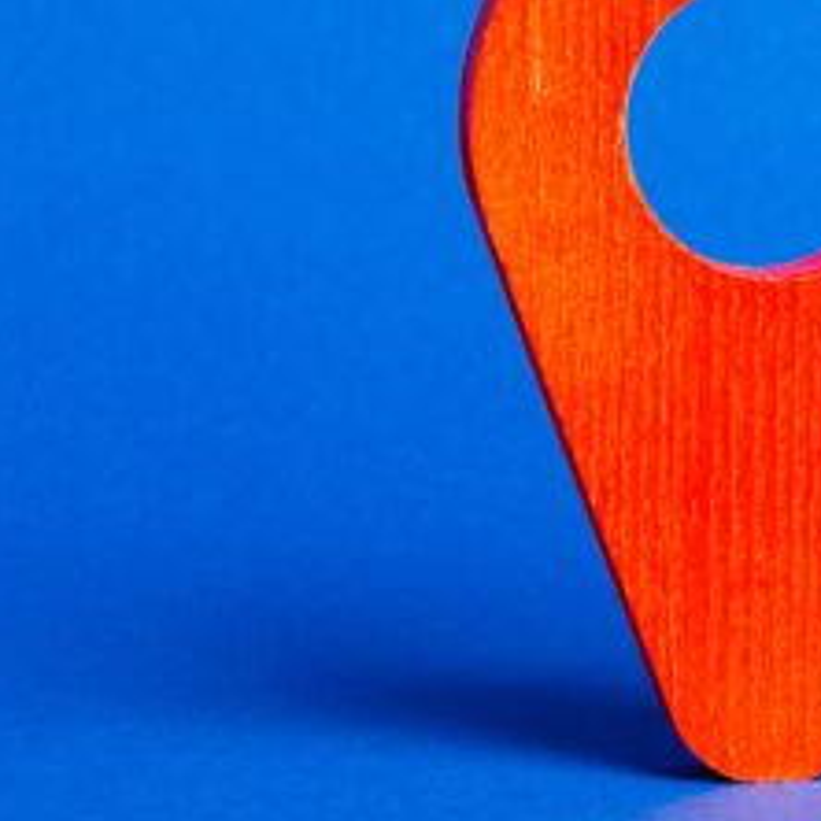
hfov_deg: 9.6
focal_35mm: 176
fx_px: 4723
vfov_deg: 9.9
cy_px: 168
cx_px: 1317
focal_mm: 40
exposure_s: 1/125
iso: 250
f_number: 9
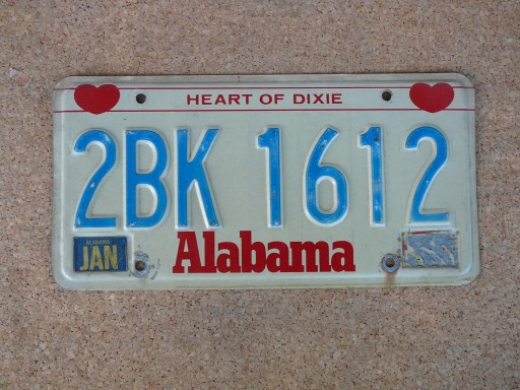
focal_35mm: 39
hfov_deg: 47.9
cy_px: 195
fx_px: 586
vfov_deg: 36.8
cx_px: 260
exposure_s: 1/60
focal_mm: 5.8
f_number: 3
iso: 80
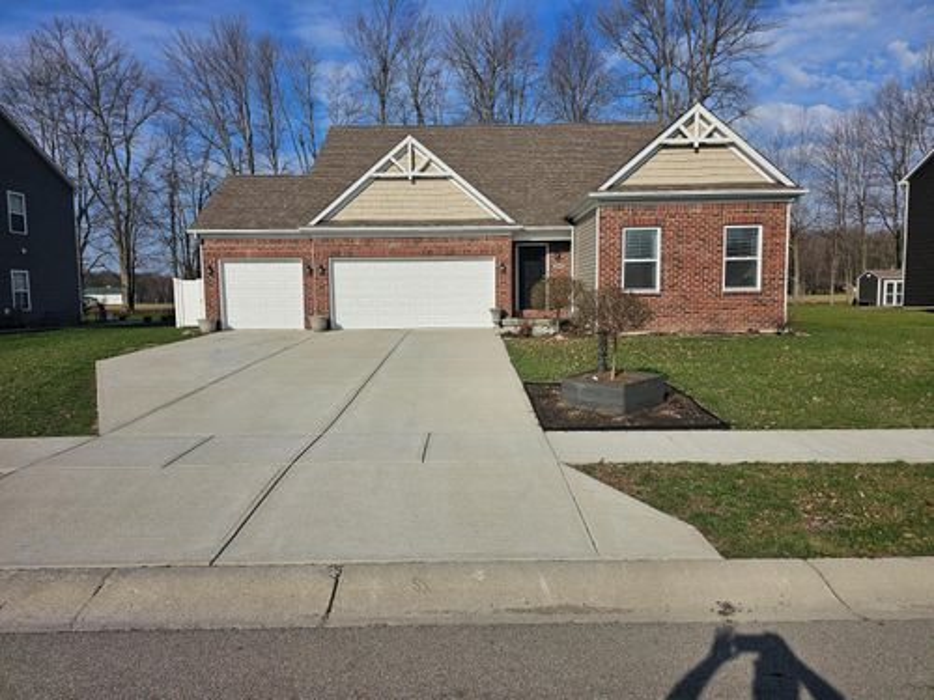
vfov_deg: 58.9
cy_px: 350
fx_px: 621
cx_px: 467
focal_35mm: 23
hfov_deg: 73.9
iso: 12
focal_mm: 6.3
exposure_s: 1/1714
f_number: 1.7
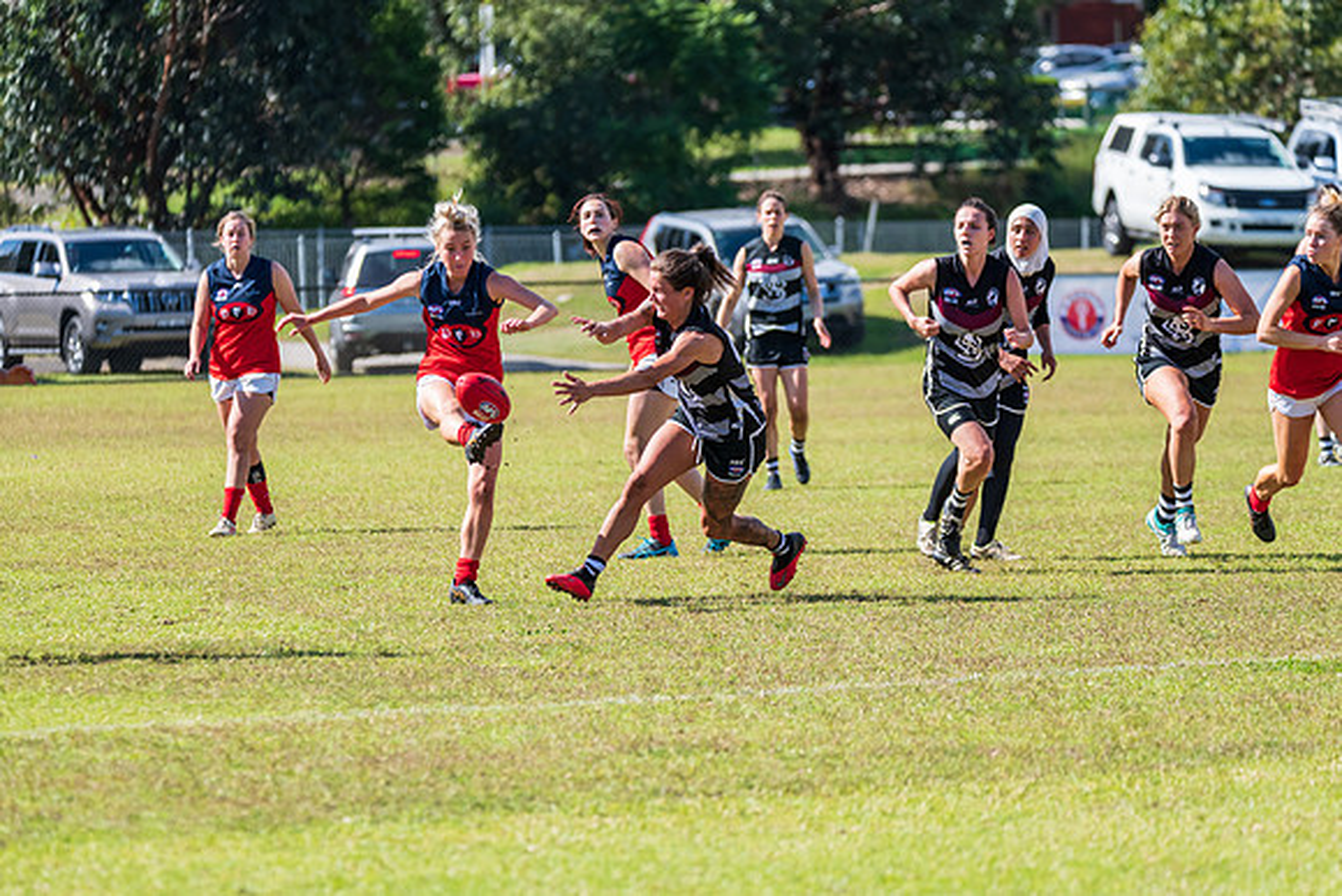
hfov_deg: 7.9
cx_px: 671
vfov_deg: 5.3
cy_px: 448
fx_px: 9694
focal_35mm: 260
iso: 800
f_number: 6.3
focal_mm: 260
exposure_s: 1/2000
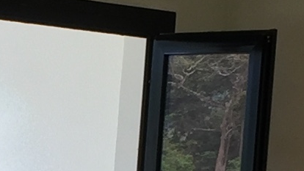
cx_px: -112
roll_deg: -4.6
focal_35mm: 249
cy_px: 379
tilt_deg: -4.6
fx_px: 2007
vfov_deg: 4.8
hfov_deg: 8.5
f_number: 2.2
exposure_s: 1/50
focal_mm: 4.15
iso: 40
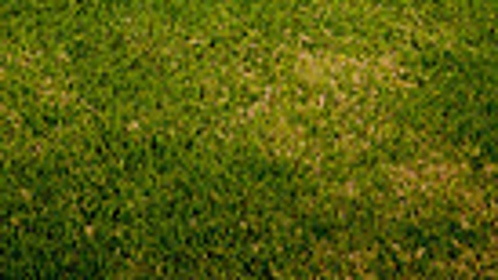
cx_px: 149
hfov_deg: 16.8
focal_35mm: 127
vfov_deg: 8.4
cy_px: -487
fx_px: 1677
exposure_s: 1/250
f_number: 5.6
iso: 200
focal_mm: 37
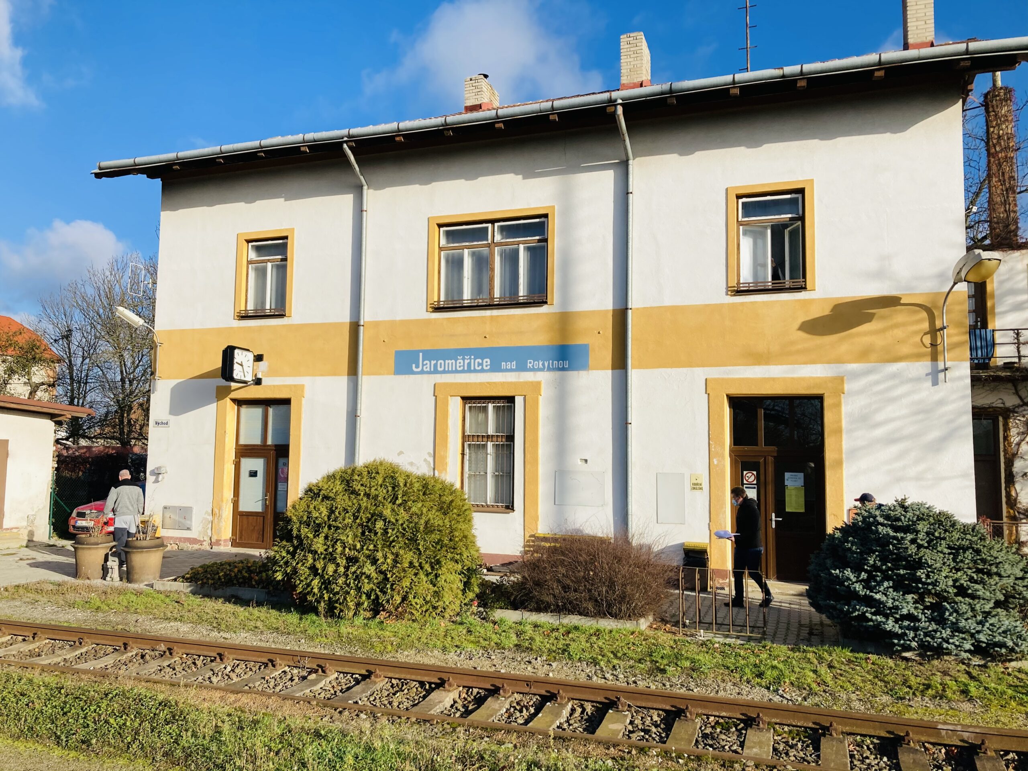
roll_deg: -2.4
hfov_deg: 63.4
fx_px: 832
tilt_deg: +4.2
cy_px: 386
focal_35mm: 28
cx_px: 514
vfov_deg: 49.7
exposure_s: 1/2667
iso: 20
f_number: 1.8
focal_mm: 3.99
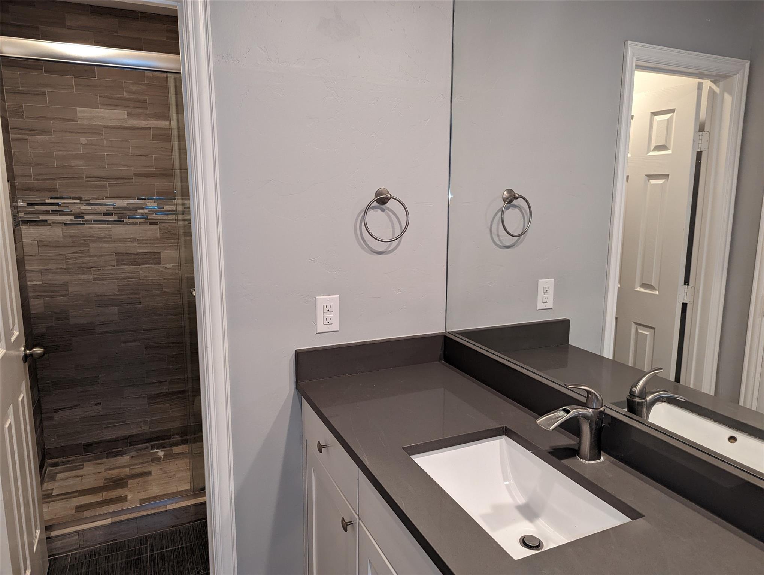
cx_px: 382
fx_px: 530
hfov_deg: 71.5
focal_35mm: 24
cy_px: 288
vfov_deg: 56.9
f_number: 1.85
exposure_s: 1/120
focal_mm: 6.81
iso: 397
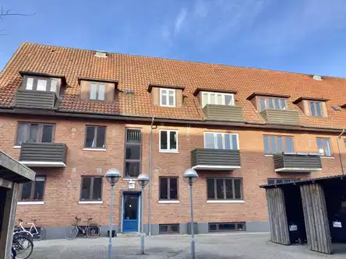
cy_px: 130
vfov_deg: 49.7
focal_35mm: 28
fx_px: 280
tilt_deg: +16.2
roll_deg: -0.5
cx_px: 173
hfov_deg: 63.4
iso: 20
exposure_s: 1/684
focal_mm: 3.99
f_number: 1.8
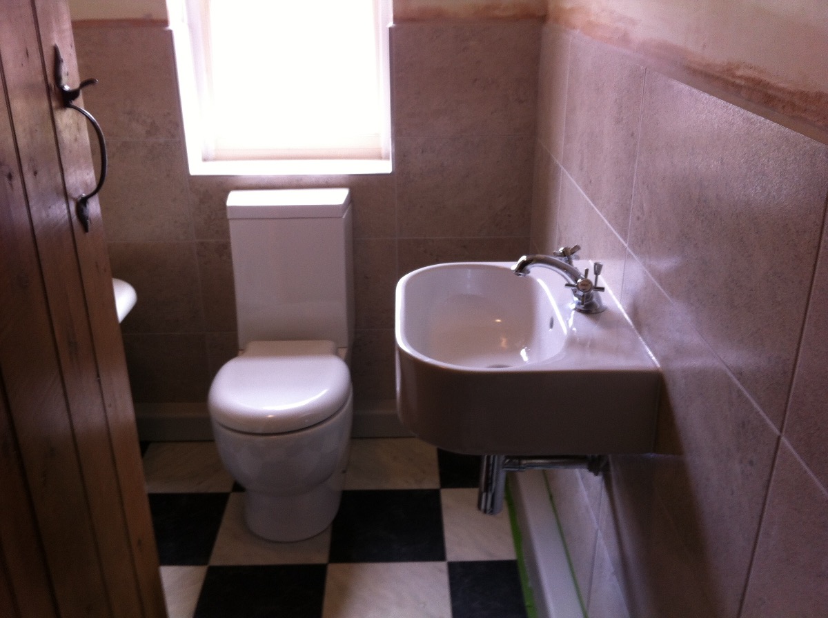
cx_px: 414
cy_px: 309
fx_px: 836
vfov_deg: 40.6
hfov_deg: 52.7
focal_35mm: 35
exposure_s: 1/15
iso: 80
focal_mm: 3.85
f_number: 2.8
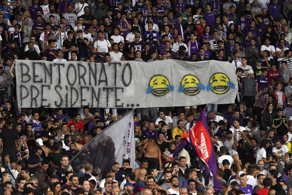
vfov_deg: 5.1
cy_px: 98
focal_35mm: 270
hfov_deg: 7.6
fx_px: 2190
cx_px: 146
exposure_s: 1/400
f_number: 5.3
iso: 3200
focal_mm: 180
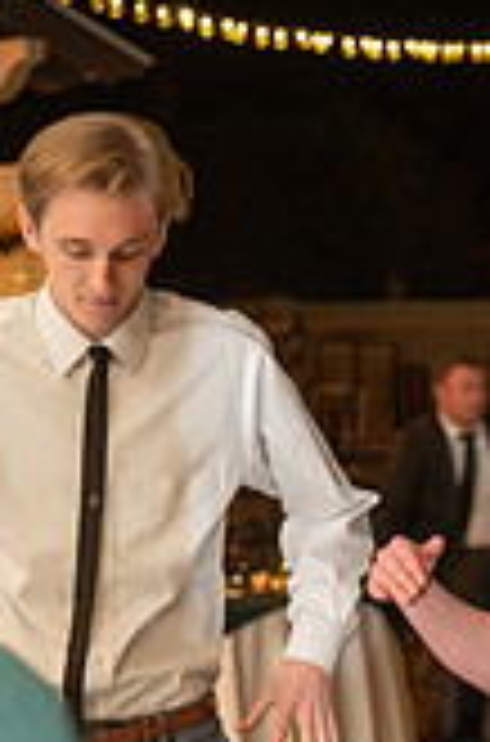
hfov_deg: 8.9
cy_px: 706
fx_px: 3143
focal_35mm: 153
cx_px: 492
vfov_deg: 13.3
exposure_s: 1/100
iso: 3200
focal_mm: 56
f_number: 3.5
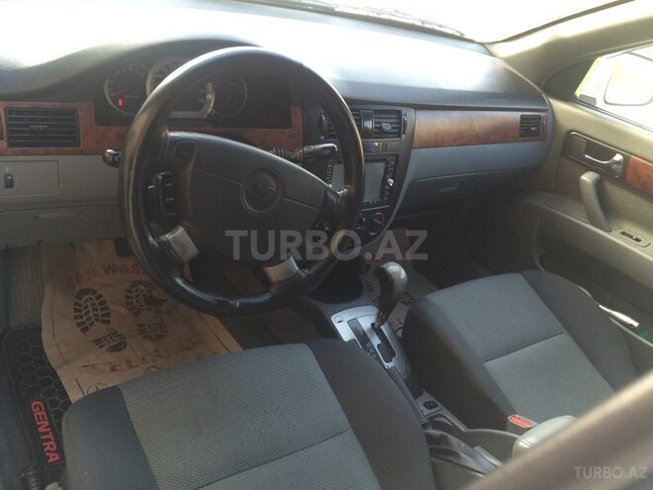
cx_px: 326
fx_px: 547
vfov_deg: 48.2
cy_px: 245
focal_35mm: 29
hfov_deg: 61.7
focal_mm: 4.15
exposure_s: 1/33
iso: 40
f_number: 2.2
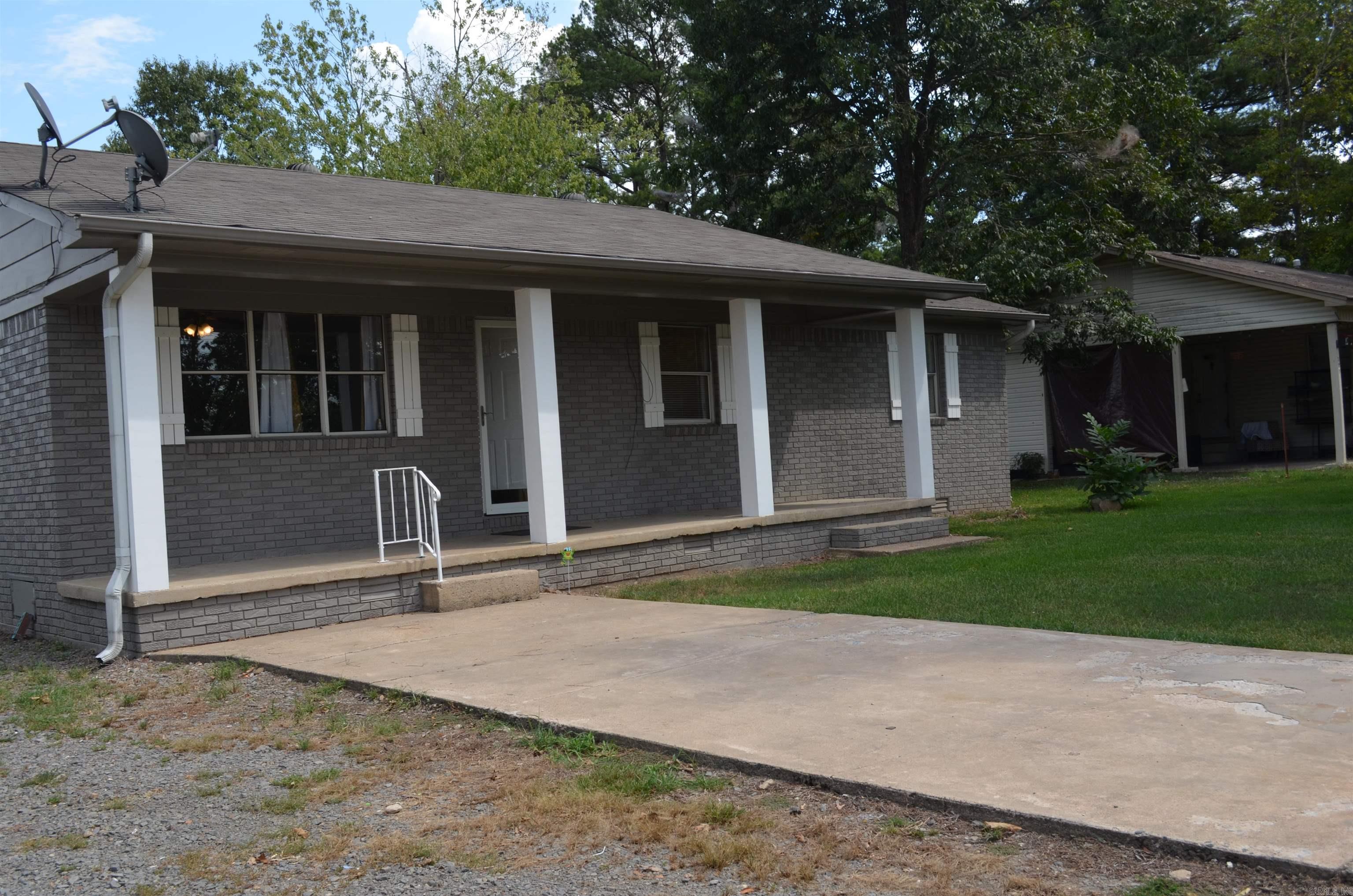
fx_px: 1350
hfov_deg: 53.2
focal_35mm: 36
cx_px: 676
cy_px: 448
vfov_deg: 36.7
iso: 200
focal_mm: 24
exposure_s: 1/250
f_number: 8
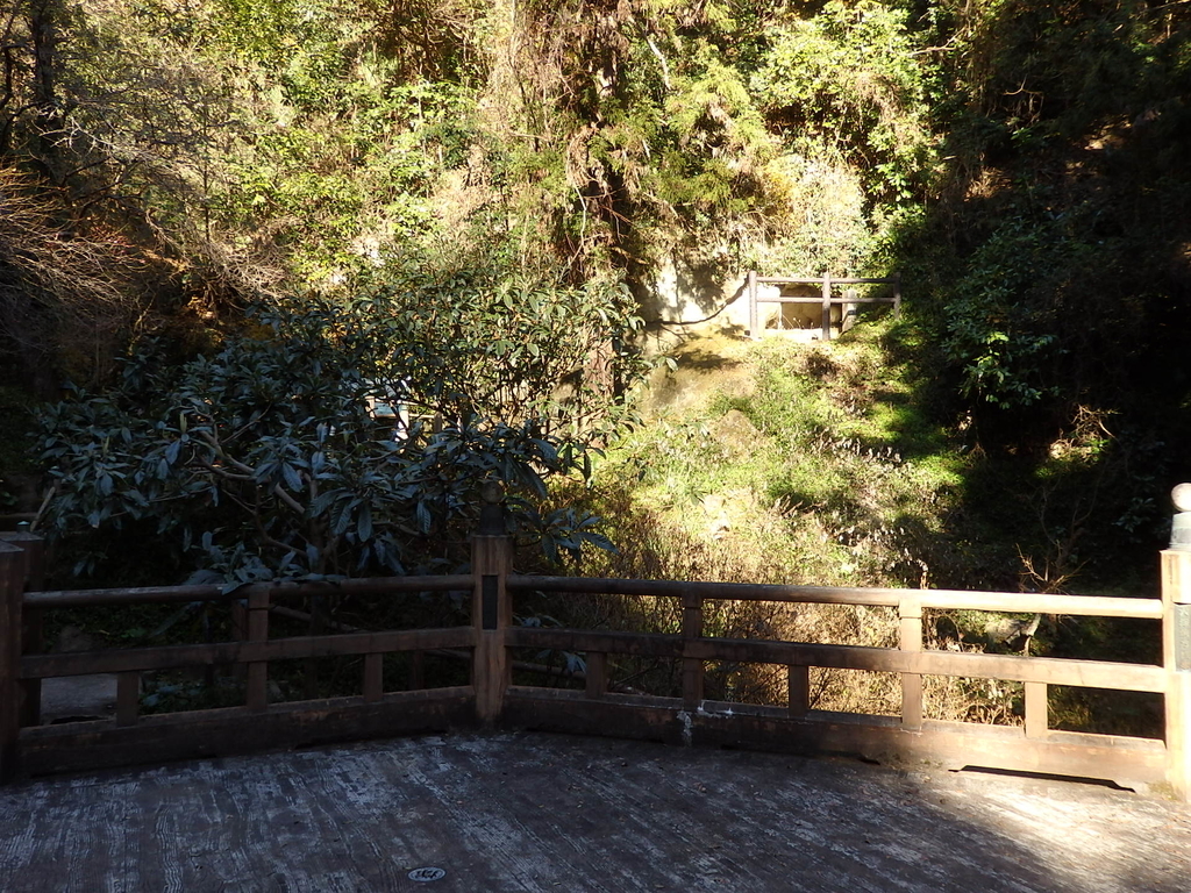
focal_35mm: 30
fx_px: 1032
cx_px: 596
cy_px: 446
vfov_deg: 46.8
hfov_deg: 60.0
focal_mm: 5.5
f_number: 3.3
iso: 125
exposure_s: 1/160
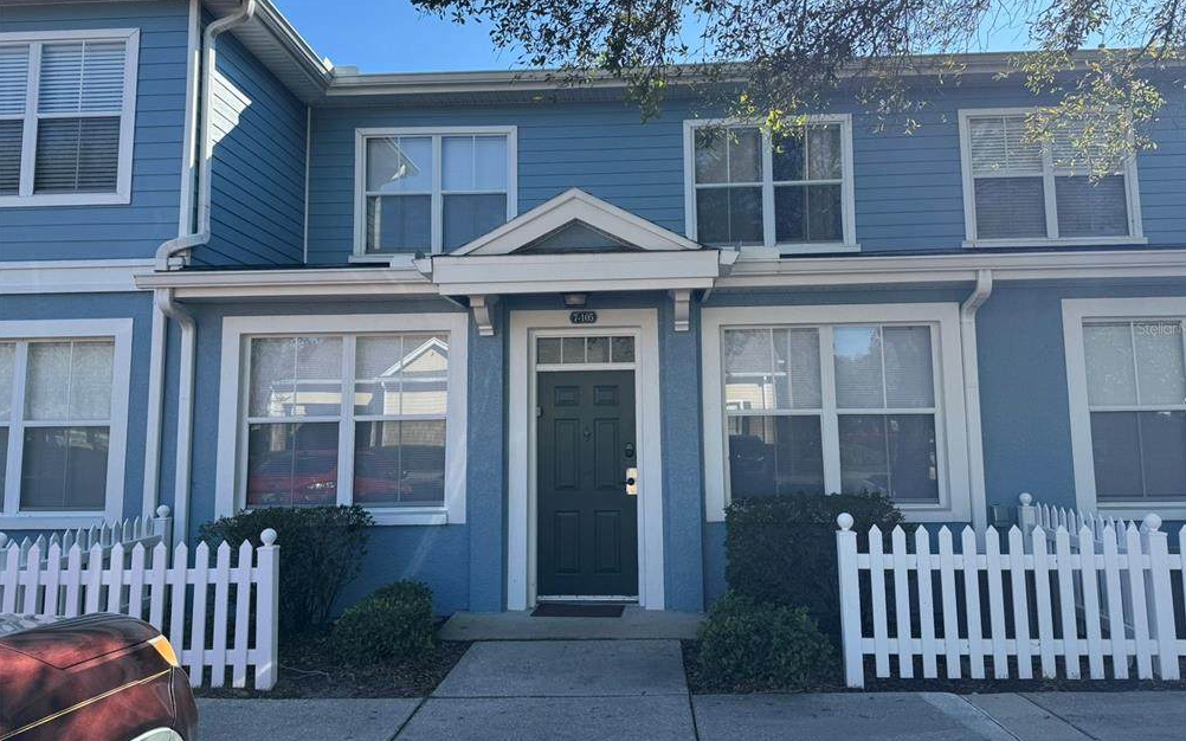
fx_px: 840
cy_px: 328
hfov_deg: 70.4
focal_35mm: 26
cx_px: 602
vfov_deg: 47.5
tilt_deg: +5.7
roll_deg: -0.4
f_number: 1.78
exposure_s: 1/1456
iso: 80
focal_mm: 6.76
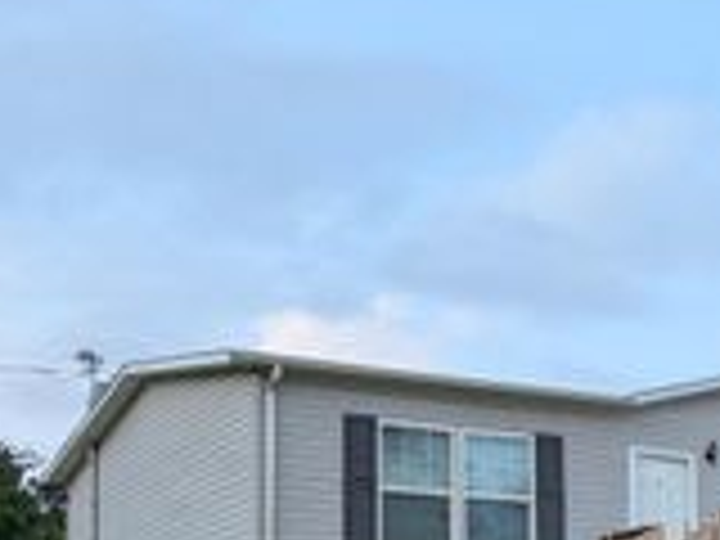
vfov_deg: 19.0
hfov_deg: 25.0
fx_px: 1560
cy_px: 562
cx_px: 688
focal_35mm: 75
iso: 24
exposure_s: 1/499
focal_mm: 6.9
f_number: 1.68
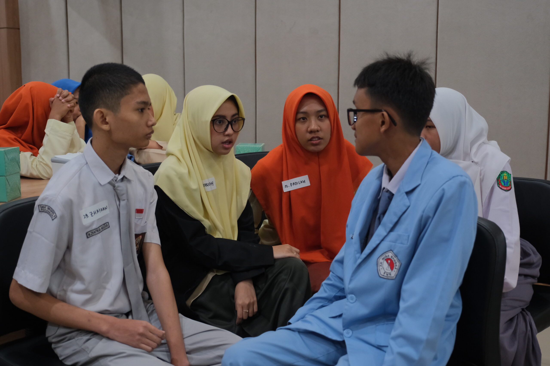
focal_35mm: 44
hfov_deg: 44.5
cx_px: 275
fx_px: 672
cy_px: 183
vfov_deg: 30.5
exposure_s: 1/125
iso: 2000
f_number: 2.8
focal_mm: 29.2
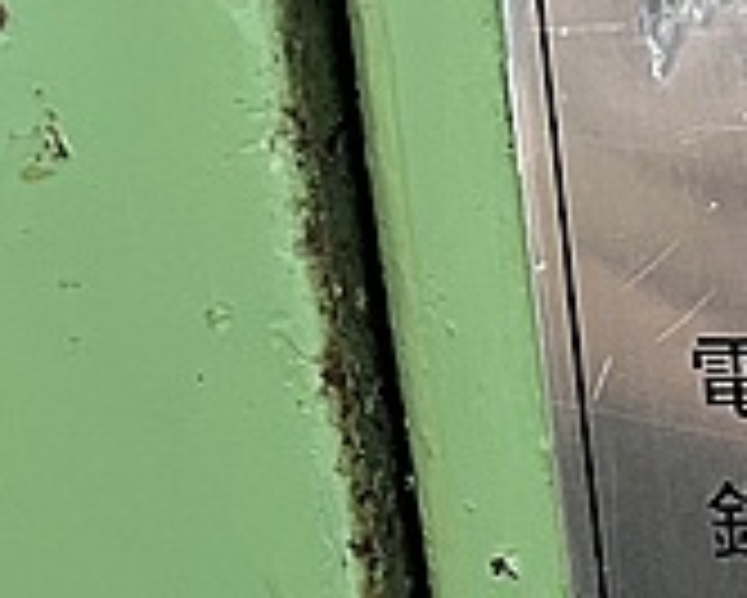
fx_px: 2168
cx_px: 1287
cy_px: 760
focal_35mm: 98
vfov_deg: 15.1
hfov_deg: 16.7
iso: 250
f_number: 1.5
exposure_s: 1/60
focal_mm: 5.7
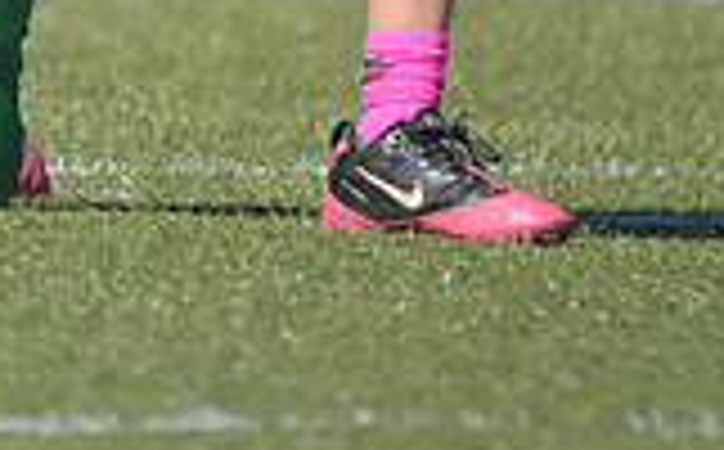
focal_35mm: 2203
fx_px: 43392
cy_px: -554
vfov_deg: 0.6
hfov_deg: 1.0
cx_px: 11
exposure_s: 1/6400
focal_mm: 400
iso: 1000
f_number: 4
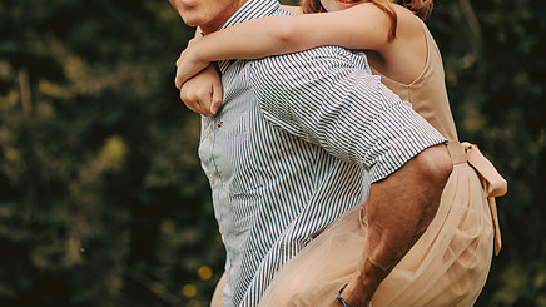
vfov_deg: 6.0
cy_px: 97
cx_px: 260
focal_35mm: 202
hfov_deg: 10.7
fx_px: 2924
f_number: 2.8
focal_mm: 145
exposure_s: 1/4000
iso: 640
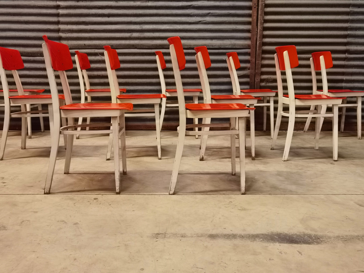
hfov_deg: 56.8
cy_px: 130
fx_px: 336
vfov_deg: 44.1
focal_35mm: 32
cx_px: 173
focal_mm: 6.71
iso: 640
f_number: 1.9
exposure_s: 1/33.3
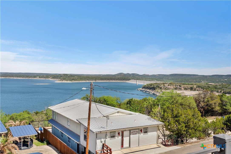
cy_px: 77
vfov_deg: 37.9
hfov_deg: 54.4
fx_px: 225
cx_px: 116
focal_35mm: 35
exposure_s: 1/2000
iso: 400
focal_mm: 35
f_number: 8
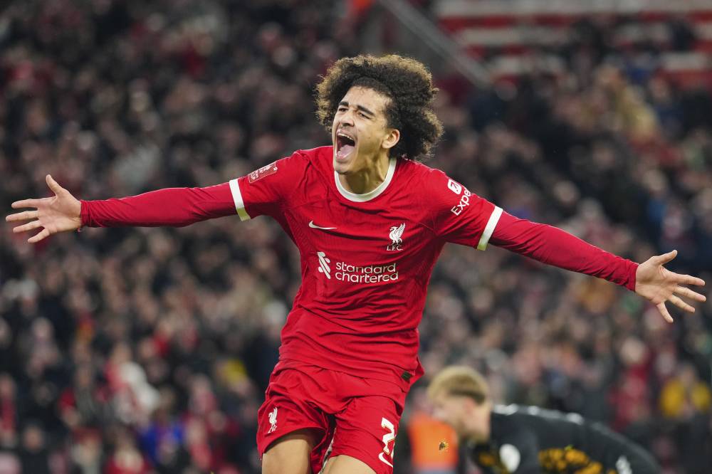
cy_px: 237
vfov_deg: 10.2
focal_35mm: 135
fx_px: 2669
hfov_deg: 15.2
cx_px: 356
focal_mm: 135
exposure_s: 1/1600
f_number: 1.8
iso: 1000
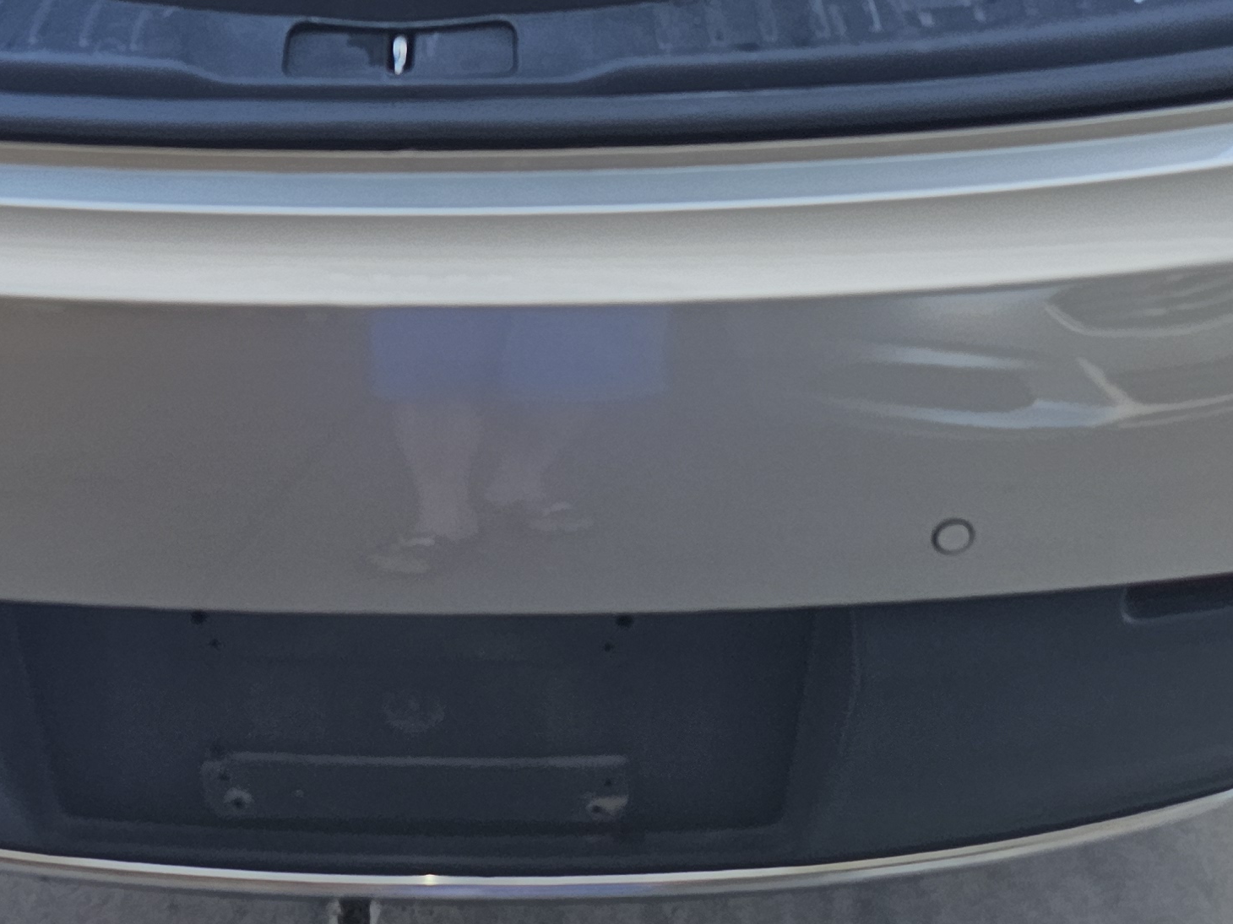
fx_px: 2244
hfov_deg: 30.5
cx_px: 430
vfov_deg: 20.9
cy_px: -315
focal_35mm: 63
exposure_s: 1/359
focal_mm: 6.3
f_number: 1.7
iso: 100
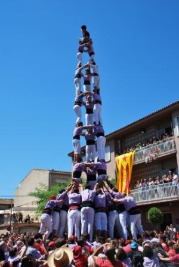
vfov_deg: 51.2
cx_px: 90
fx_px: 279
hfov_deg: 35.6
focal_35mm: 38
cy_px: 134
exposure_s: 1/250
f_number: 8
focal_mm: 25
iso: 100
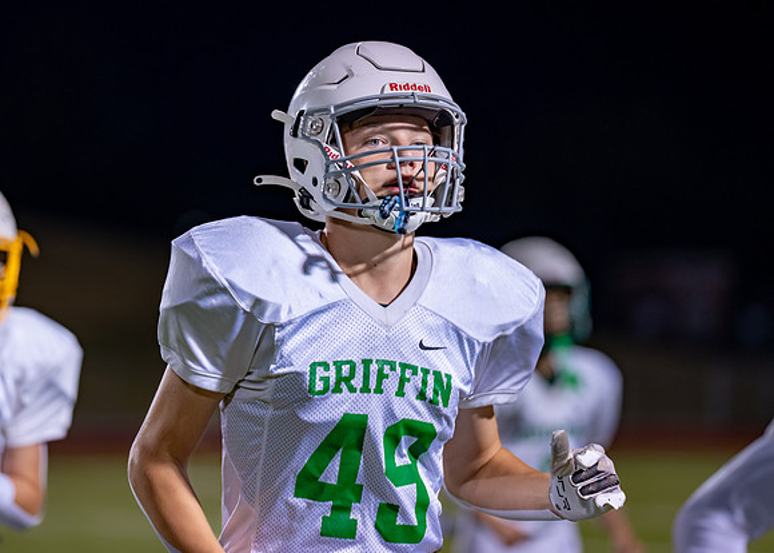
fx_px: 3829
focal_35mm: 174
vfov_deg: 8.3
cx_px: 318
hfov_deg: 11.5
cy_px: 218
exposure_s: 1/500
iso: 500
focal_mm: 135
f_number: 1.8
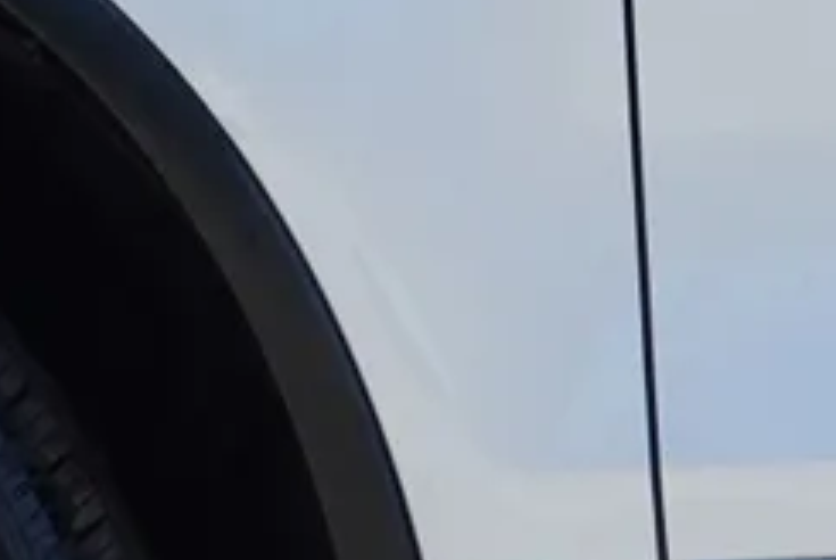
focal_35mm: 1267
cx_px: -558
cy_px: 440
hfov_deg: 1.6
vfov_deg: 1.1
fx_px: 29457
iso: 100
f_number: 4
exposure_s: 1/400
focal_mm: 93.9
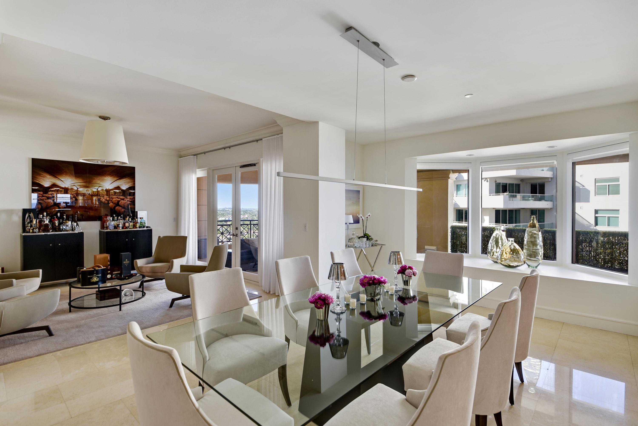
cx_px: 319
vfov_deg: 70.5
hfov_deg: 93.3
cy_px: 213
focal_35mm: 17
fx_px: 301
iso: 200
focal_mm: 17
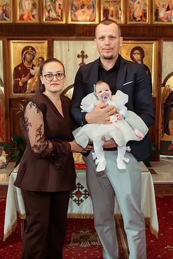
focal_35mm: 41
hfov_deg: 32.5
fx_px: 297
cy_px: 113
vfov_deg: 47.1
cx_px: 93
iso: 3200
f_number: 3.5
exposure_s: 1/250
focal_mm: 24
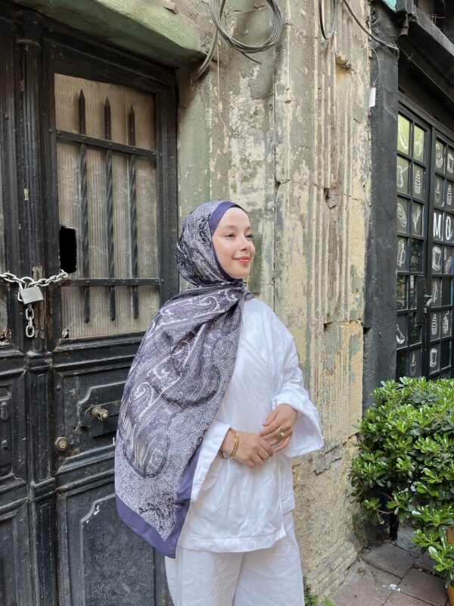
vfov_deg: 67.3
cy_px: 303
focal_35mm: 26
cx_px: 227
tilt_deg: -3.7
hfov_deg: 53.1
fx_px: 455
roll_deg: +0.1
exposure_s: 1/122
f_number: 1.6
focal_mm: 5.1
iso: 50
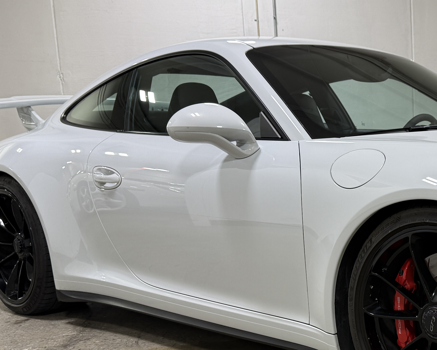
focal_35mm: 52
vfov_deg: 28.8
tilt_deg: -10.4
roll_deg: +0.7
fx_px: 673
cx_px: 435
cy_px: 250
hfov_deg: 33.1
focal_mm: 6.76
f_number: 1.78
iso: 64
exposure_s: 1/120
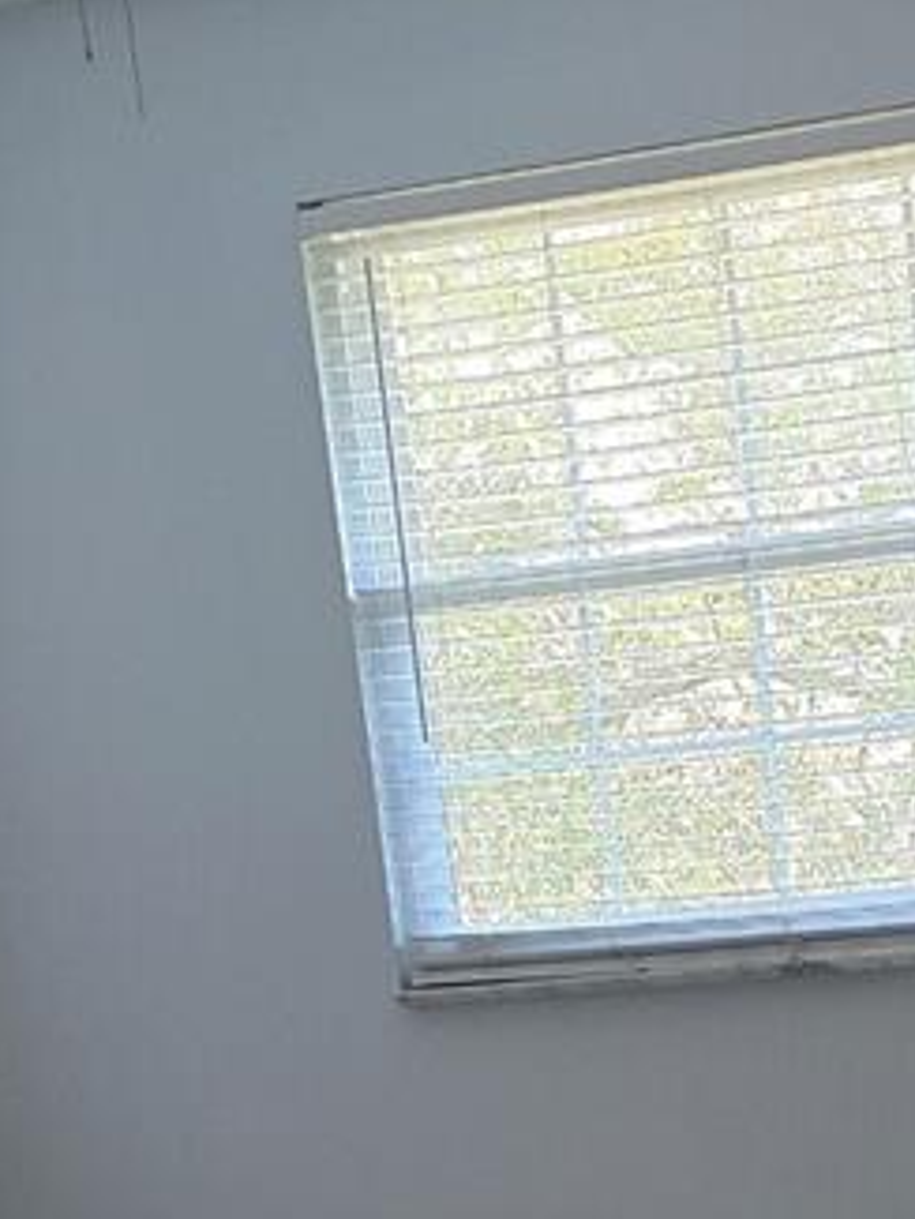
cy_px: 1223
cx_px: 690
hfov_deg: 17.3
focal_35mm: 85
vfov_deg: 22.1
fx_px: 2994
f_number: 1.7
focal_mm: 6.3
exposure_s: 1/120
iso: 500
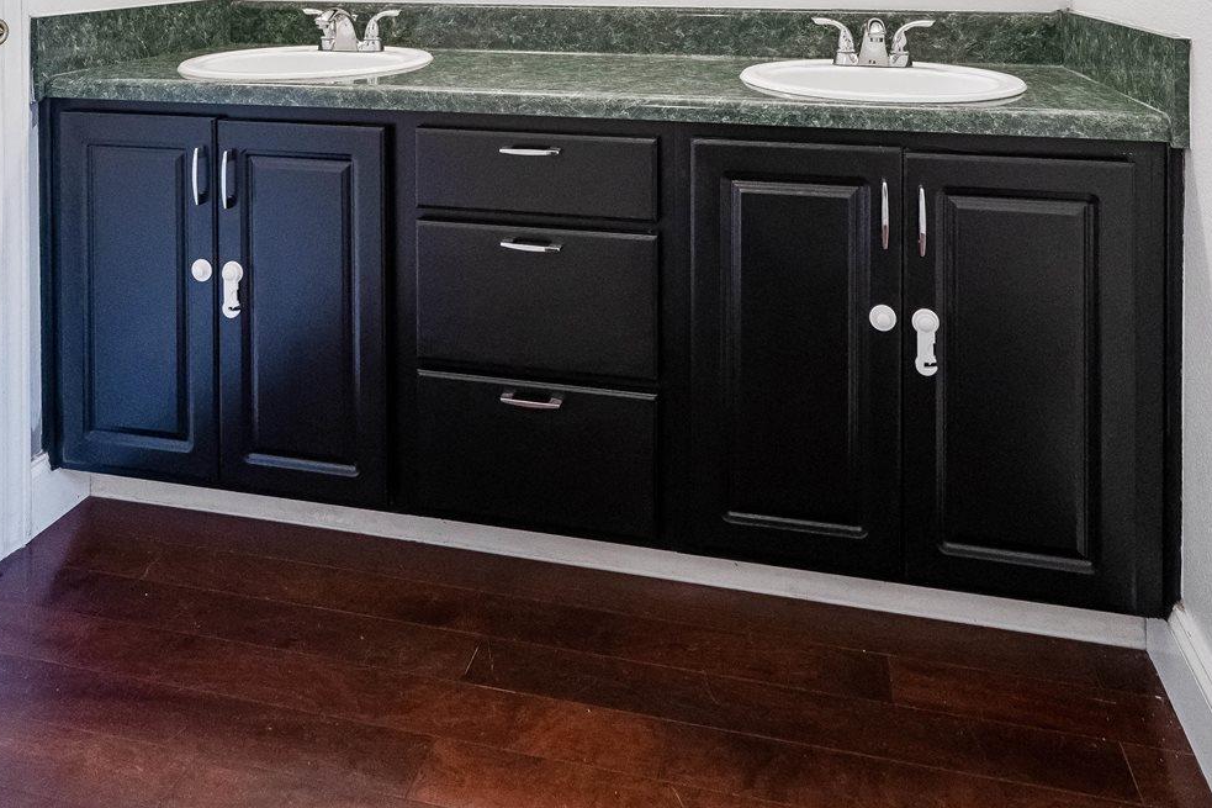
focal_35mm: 25
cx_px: 613
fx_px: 841
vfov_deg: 43.8
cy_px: -1
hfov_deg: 71.5
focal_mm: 16
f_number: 5.6
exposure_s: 1/125
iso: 5000
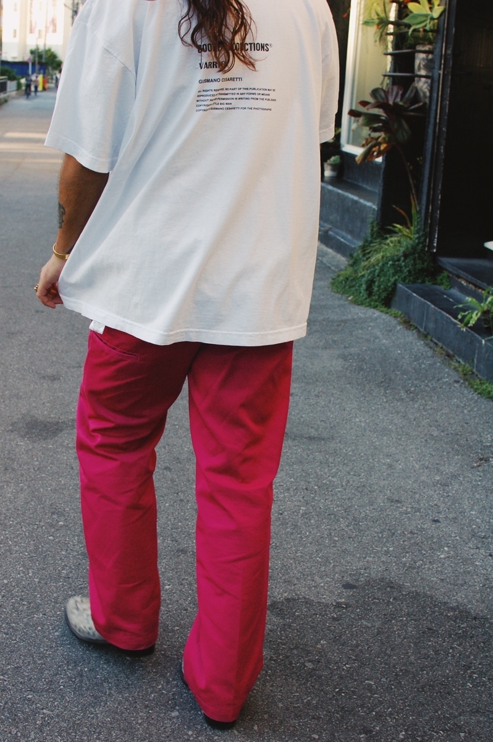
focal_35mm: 52
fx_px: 1080
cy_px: 371
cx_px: 246
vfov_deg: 37.9
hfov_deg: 25.7
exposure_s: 1/250
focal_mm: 35
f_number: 8
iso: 800
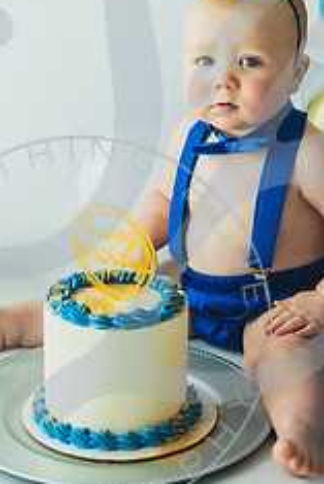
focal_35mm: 92
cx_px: 173
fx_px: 1240
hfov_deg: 14.9
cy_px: 171
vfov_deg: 22.1
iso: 200
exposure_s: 1/125
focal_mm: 48
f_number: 2.8
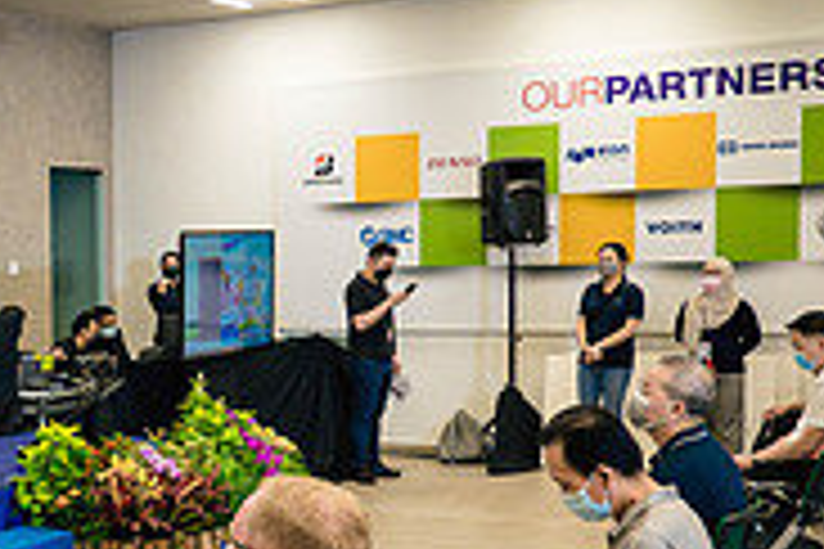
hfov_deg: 27.3
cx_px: -135
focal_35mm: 66
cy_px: 380
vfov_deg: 20.5
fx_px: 1511
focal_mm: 10
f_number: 2
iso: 320
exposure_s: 1/100
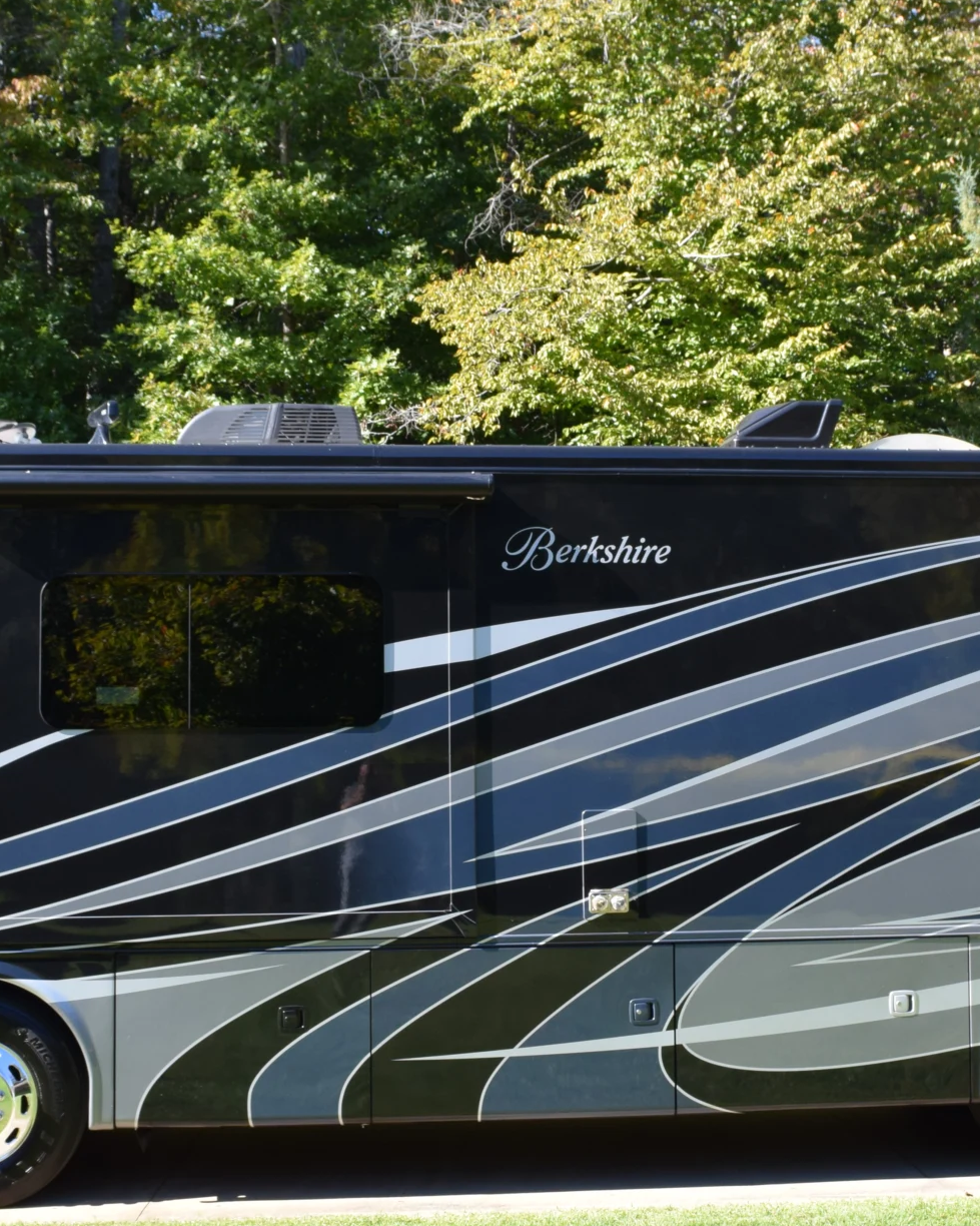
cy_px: 597
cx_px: 616
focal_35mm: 53
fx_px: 1922
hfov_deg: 28.5
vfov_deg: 35.4
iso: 360
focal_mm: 18
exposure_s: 1/250
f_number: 8
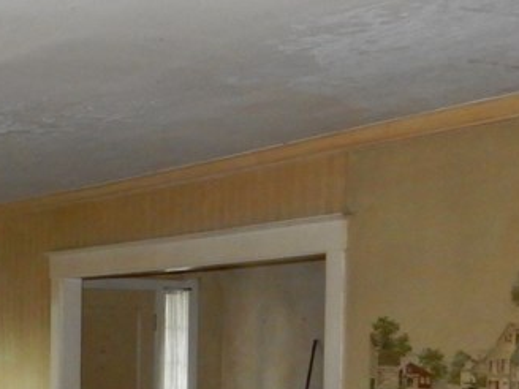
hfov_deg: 22.2
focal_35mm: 78
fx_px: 1169
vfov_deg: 18.5
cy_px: 380
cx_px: -172
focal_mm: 4.5
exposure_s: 1/30
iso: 640
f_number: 3.7
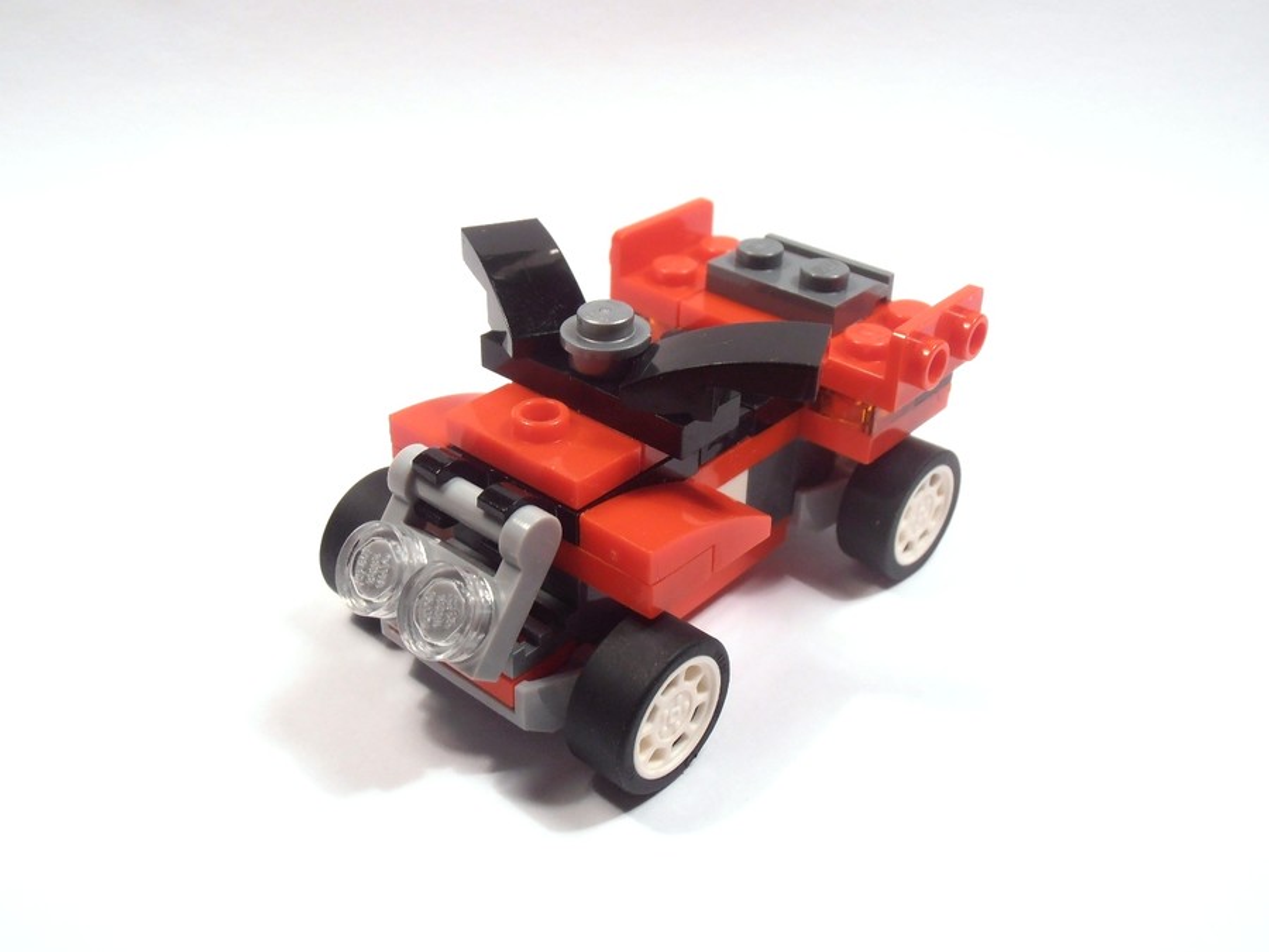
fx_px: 1356
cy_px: 476
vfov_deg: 38.7
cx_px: 634
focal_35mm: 37
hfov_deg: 50.1
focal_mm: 6.61
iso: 80
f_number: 3.9
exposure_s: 1/40
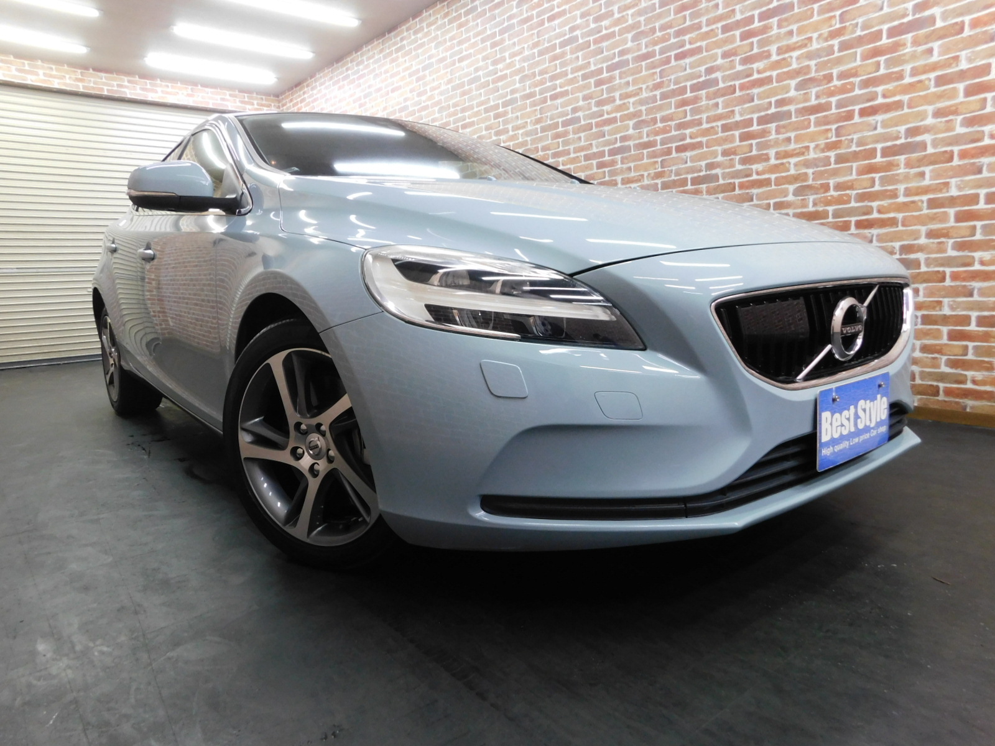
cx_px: 498
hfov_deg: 73.9
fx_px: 661
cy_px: 373
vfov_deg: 58.9
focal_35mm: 23
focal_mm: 4
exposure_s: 1/30
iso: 280
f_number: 3
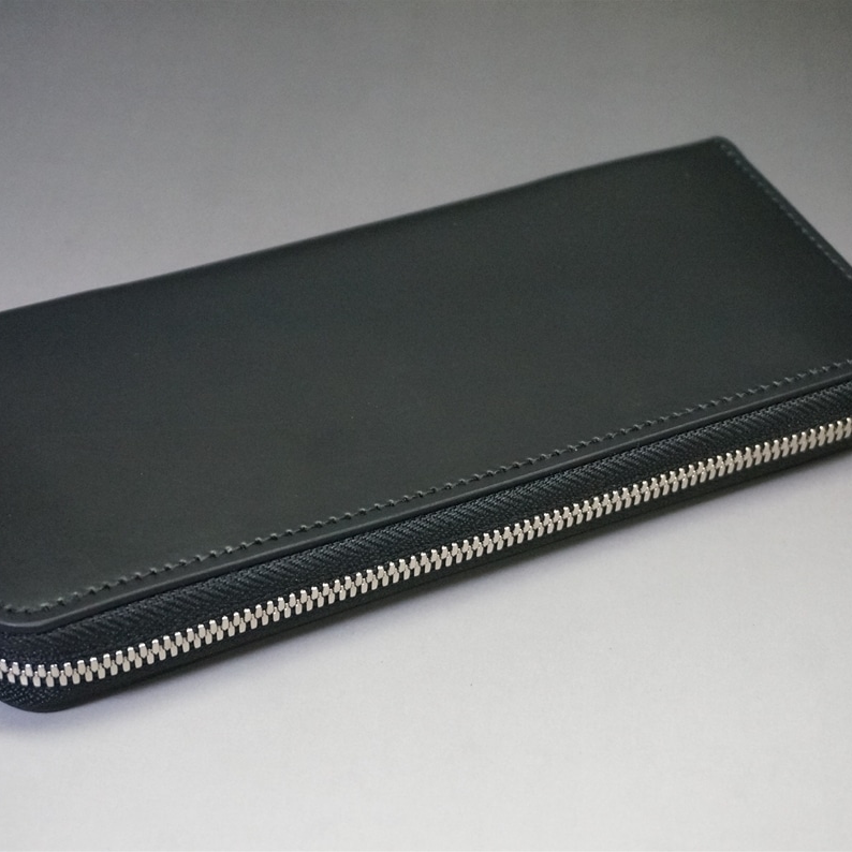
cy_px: 426
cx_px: 393
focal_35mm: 60
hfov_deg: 28.8
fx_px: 1661
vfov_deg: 28.8
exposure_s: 1/125
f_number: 5
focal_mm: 31
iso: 3200
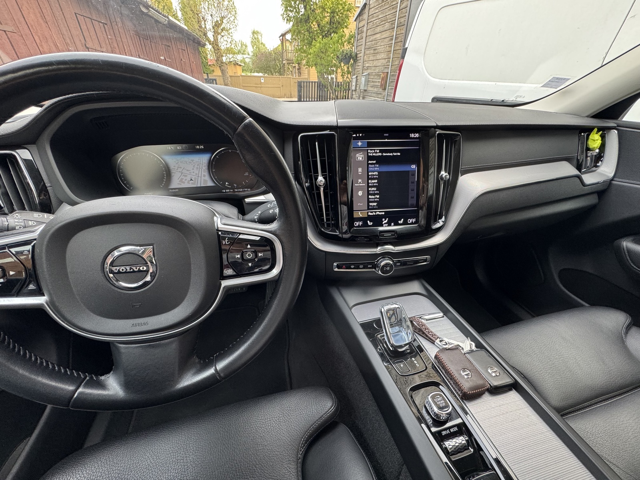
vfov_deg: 85.7
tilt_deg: -32.3
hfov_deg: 102.1
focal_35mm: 14
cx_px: 320
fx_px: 259
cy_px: 240
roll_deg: -2.1
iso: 200
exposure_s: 1/99
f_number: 2.2
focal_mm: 2.22
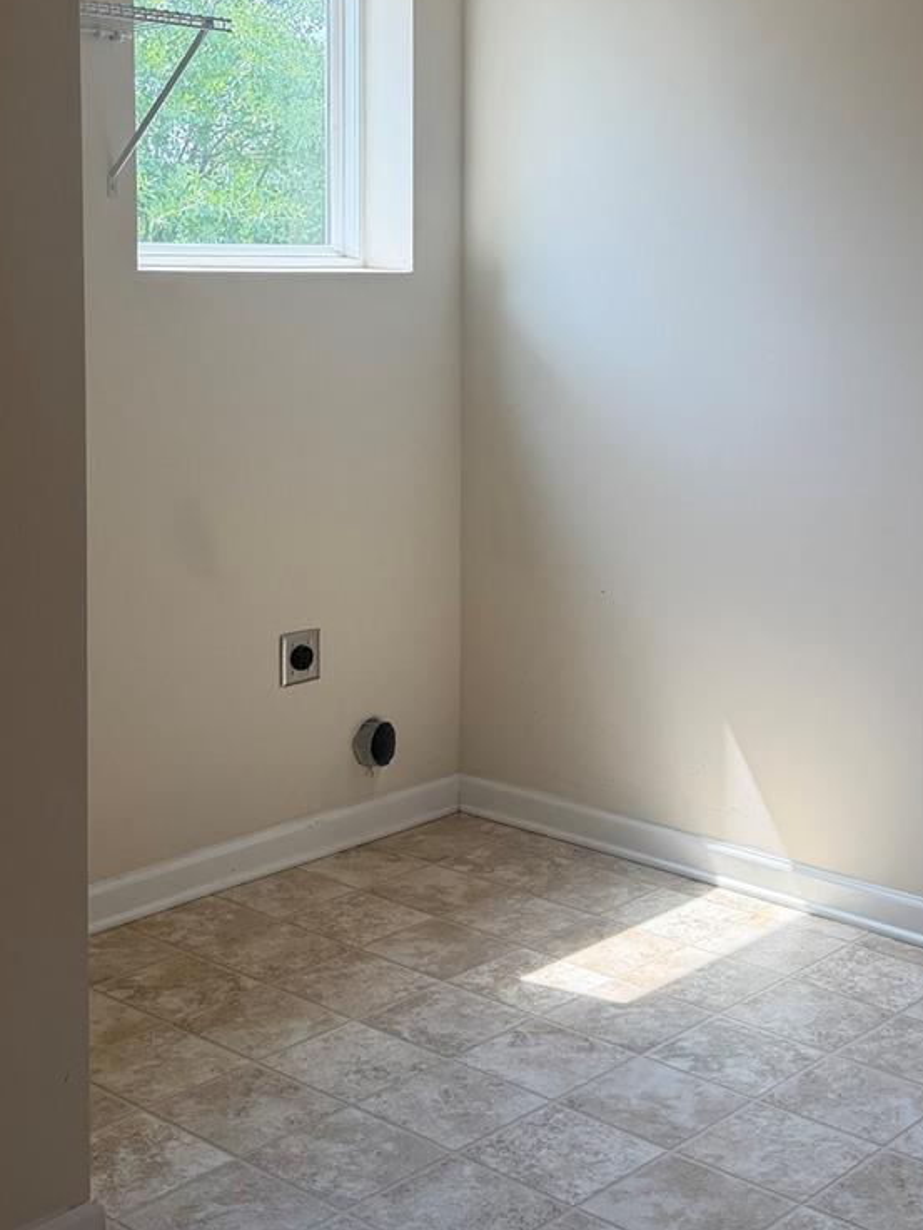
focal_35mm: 50
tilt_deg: -5.1
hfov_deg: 29.1
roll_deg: -0.3
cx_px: 494
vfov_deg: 37.6
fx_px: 1777
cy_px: 377
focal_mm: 6.76
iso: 100
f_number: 1.78
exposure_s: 1/426
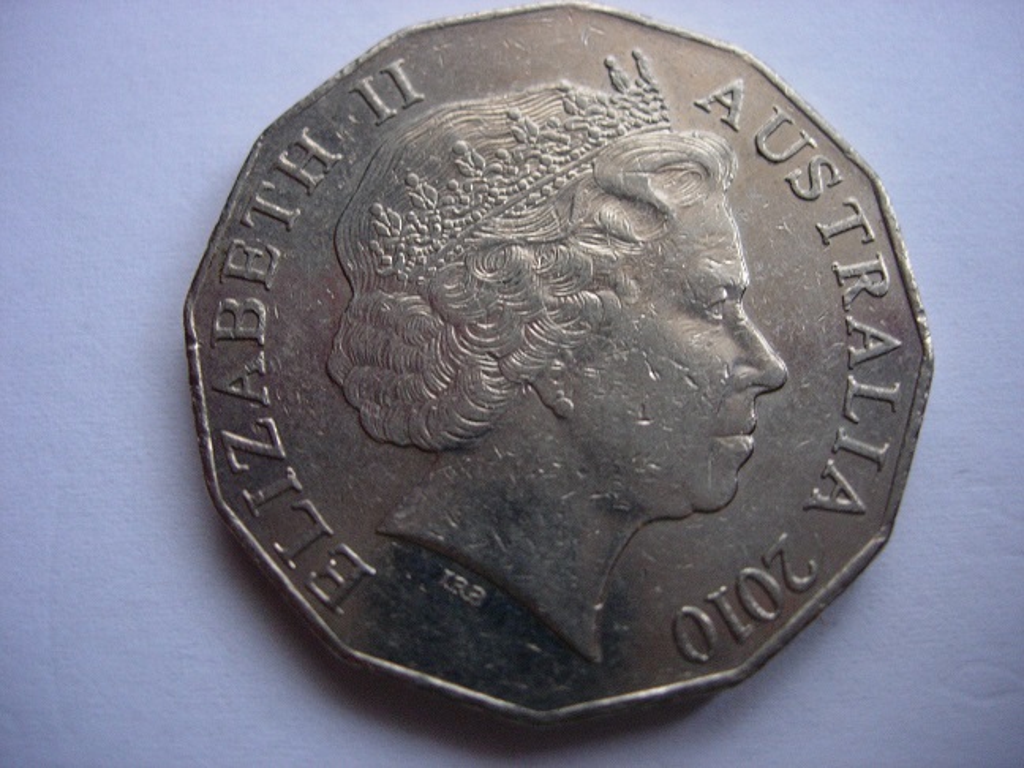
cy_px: 384
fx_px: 1124
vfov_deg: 37.7
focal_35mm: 38
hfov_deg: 49.0
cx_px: 512
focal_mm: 7.8
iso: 200
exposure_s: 1/28.5
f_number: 2.8
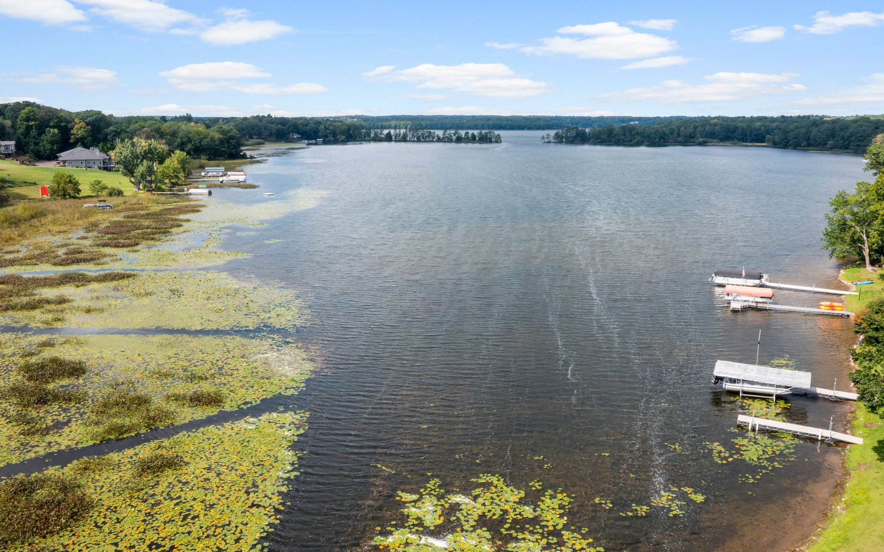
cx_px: 440
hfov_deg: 64.6
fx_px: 699
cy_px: 254
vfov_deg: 43.1
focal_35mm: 29
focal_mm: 10.26
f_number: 9
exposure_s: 1/160
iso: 100
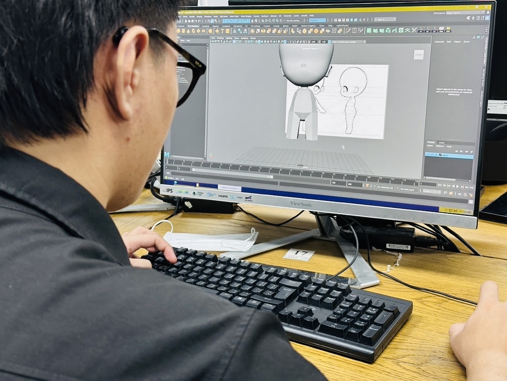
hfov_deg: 39.7
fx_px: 703
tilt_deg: -16.7
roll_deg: +1.2
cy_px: 190
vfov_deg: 30.3
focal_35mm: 48
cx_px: 254
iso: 160
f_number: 1.78
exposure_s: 1/50
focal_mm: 6.86
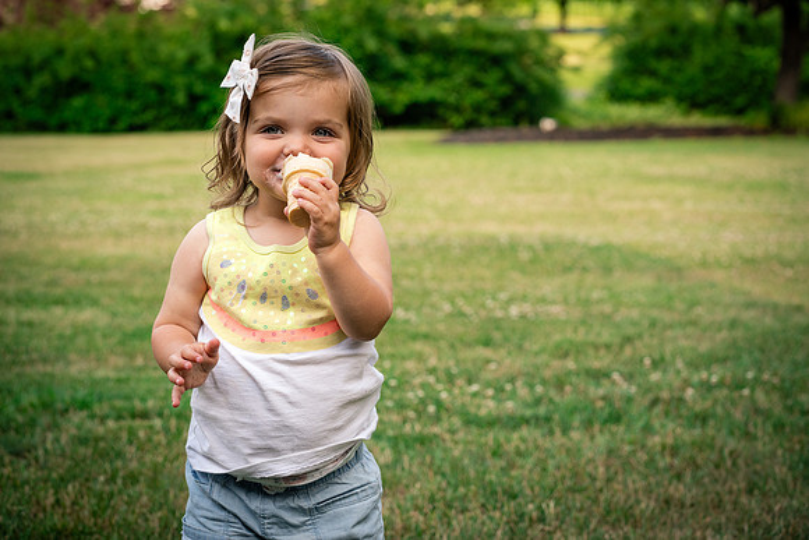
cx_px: 404
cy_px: 270
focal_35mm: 85
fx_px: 1910
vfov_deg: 16.1
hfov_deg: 23.9
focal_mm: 85
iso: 640
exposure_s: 1/400
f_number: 6.3
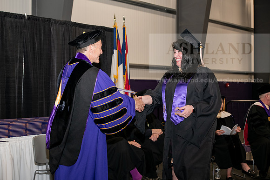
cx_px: 135
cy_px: 90
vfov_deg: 19.5
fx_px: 525
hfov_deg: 28.8
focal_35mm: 70
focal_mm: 70
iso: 1600
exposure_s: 1/200
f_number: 5.6
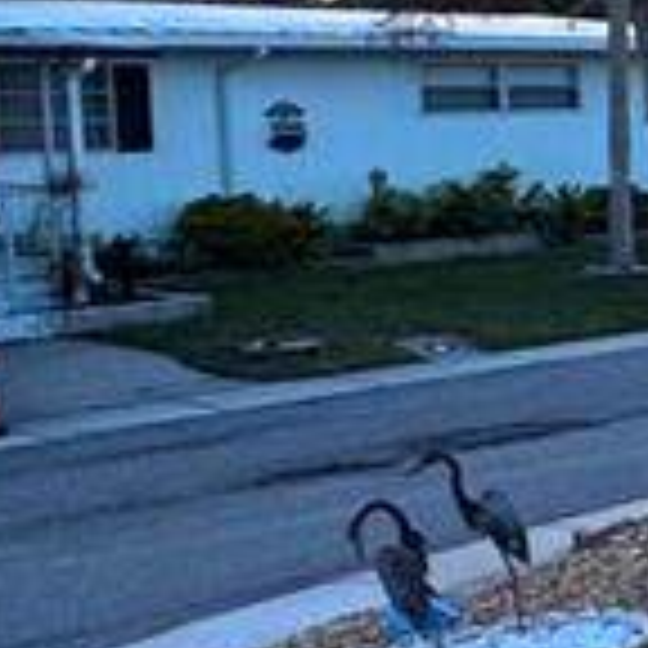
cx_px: 1809
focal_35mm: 88
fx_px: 1864
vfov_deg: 19.7
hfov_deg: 12.2
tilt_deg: -6.0
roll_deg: -1.7
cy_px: 236
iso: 40
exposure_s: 1/386
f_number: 2.2
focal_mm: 2.22
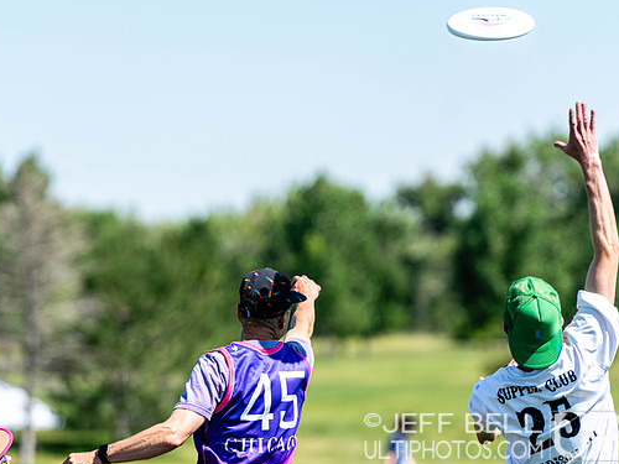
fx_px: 5990
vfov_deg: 4.4
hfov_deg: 5.9
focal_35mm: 335
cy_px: 234
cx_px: 282
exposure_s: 1/1250
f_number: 3.2
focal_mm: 200
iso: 100
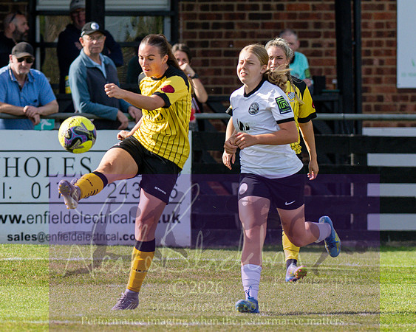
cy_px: 179
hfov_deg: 2.2
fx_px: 10837
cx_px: 42
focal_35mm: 881
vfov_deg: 1.8
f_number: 4
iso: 200
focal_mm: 300
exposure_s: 1/2000
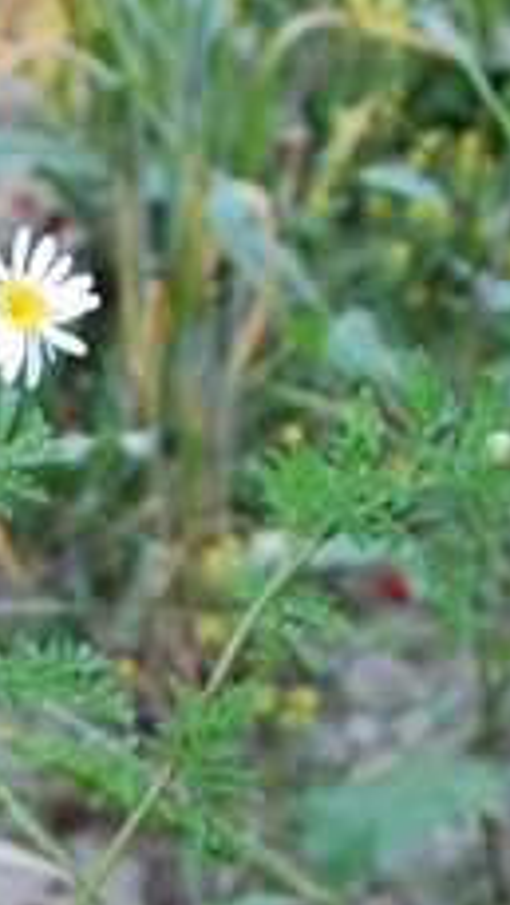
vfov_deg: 22.9
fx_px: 2113
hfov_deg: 13.5
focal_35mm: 88
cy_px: 976
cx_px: -24
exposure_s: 1/30
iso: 220
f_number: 3.8
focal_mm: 20
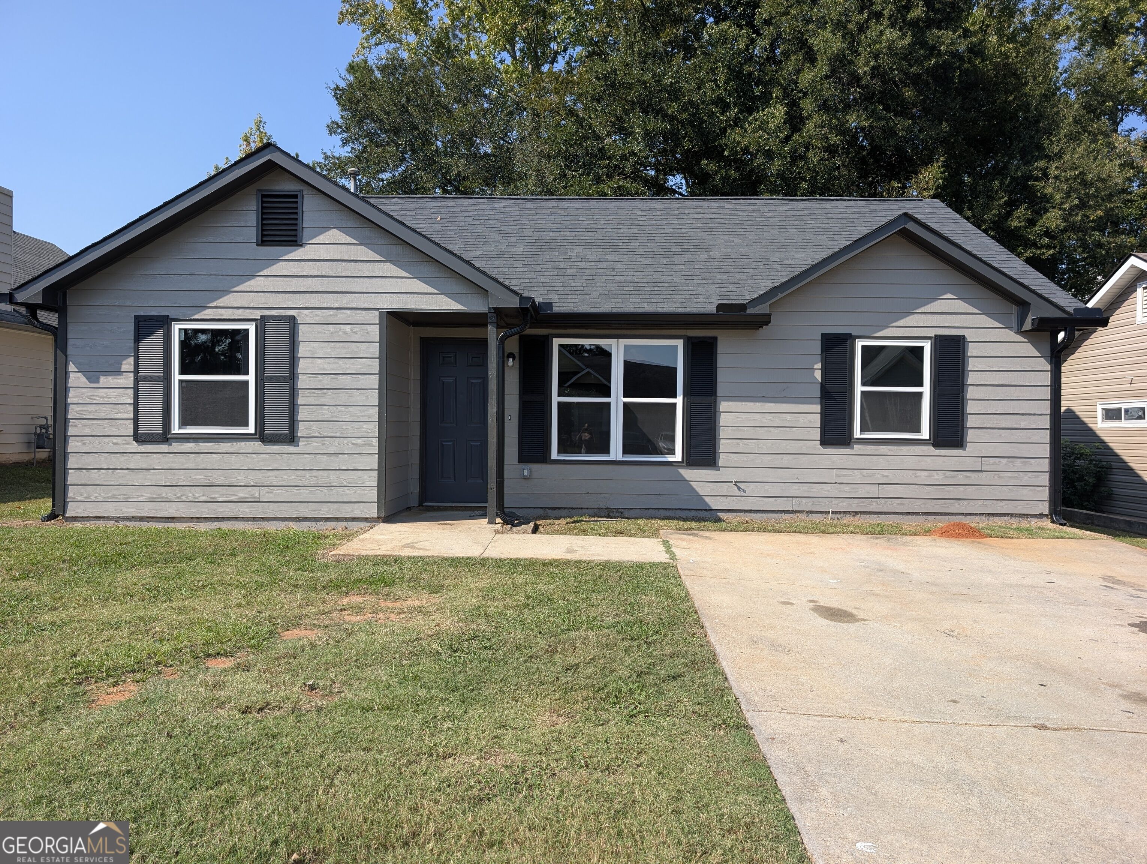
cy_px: 432
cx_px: 574
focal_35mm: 24
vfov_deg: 56.9
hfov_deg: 71.5
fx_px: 796
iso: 18
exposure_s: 1/706
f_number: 1.68
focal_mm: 6.9
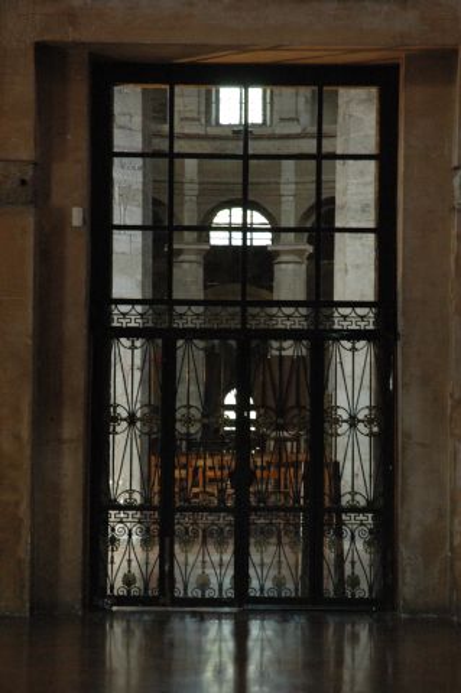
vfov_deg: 20.9
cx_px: 230
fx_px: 1877
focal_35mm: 98
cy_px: 346
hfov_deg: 14.0
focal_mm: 65
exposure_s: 1/25
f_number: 7.1
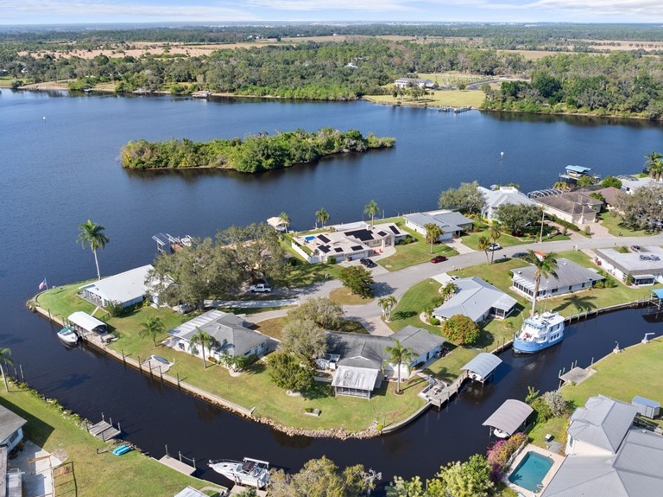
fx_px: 613
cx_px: 337
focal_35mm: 32
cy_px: 284
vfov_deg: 44.0
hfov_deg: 56.8
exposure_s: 1/1000
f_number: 2.8
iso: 110
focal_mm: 12.29
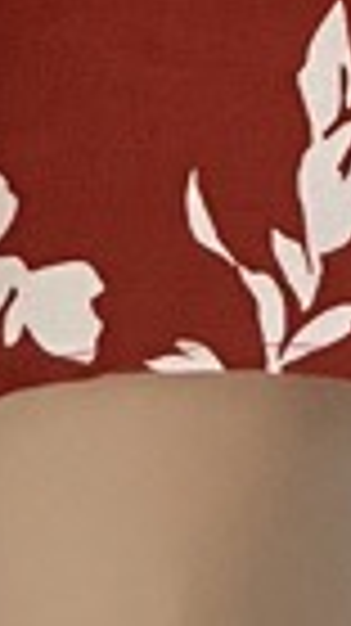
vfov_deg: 8.9
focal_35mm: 204
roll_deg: -0.6
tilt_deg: -9.6
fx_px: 3382
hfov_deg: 5.7
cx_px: 796
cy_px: -1153
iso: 640
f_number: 1.6
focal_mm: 5.1
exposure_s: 1/40
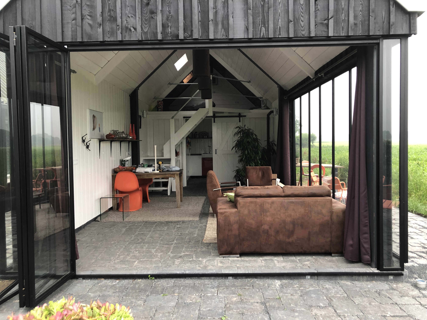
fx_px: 345
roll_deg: +1.3
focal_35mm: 28
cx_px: 214
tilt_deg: -2.5
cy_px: 160
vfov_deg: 49.7
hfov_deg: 63.4
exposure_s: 1/24
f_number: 1.8
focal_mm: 3.99
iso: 32
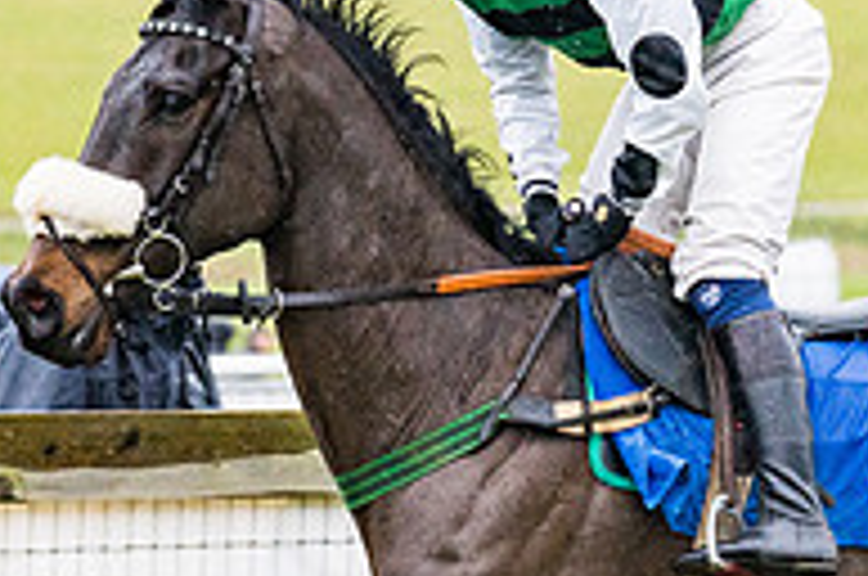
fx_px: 12733
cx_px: 972
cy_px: 433
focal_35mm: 529
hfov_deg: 3.9
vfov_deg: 2.6
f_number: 4
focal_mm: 135
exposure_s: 1/1000
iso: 1600
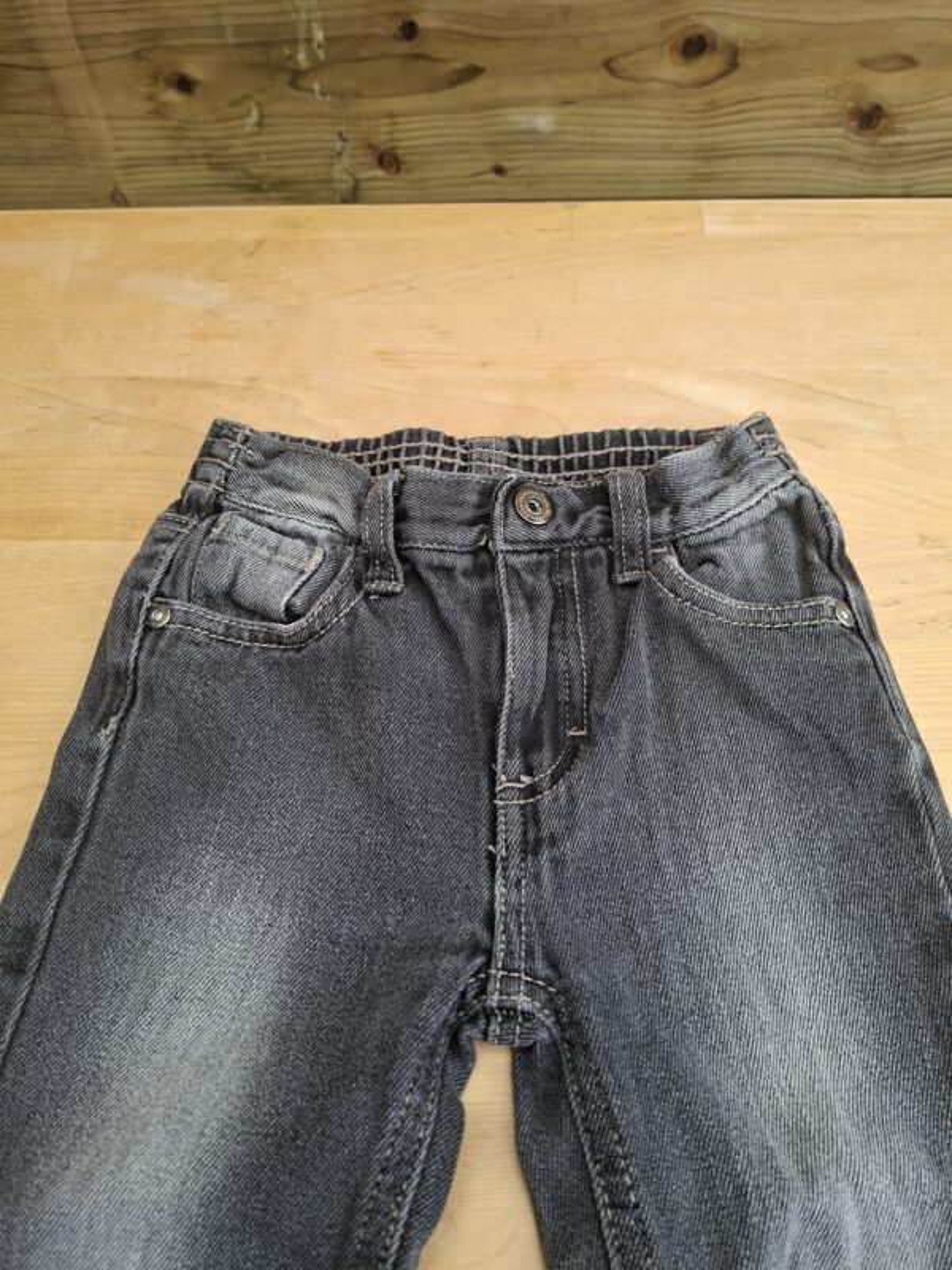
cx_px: 476
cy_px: 635
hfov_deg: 58.9
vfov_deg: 73.9
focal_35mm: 23
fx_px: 843
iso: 50
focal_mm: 5.54
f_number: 1.8
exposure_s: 1/172
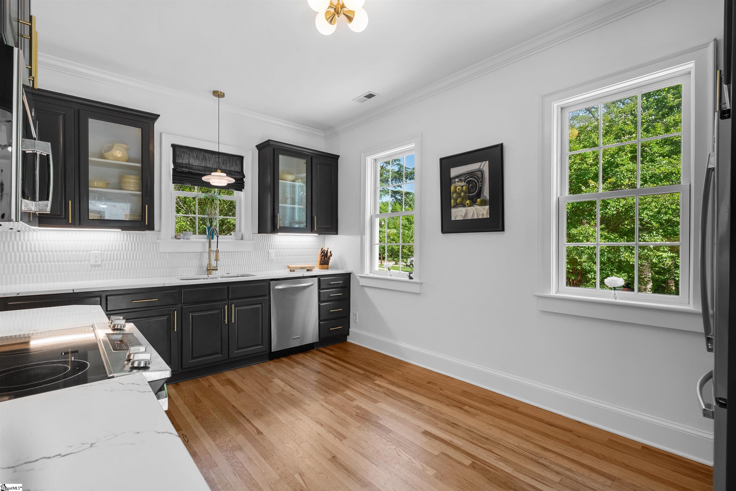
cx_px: 368
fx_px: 327
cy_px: 246
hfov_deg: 96.7
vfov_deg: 73.8
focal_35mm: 16
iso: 200
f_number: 8
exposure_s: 1/8
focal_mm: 16
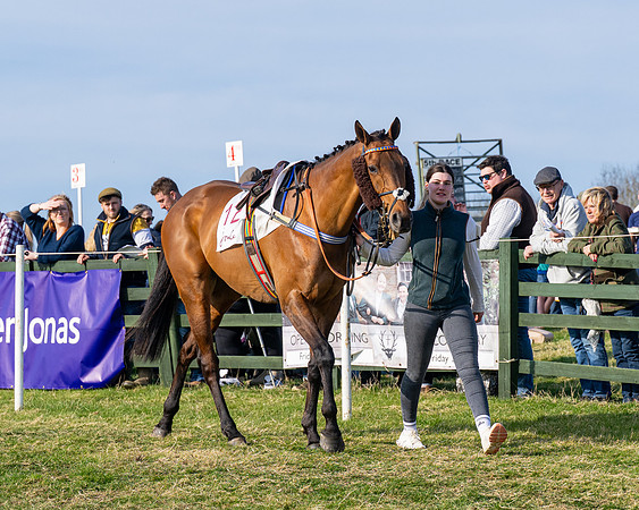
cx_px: 400
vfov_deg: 10.5
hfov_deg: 13.1
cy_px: 202
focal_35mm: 147
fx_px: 2786
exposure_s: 1/2000
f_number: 4.5
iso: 200
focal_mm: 70
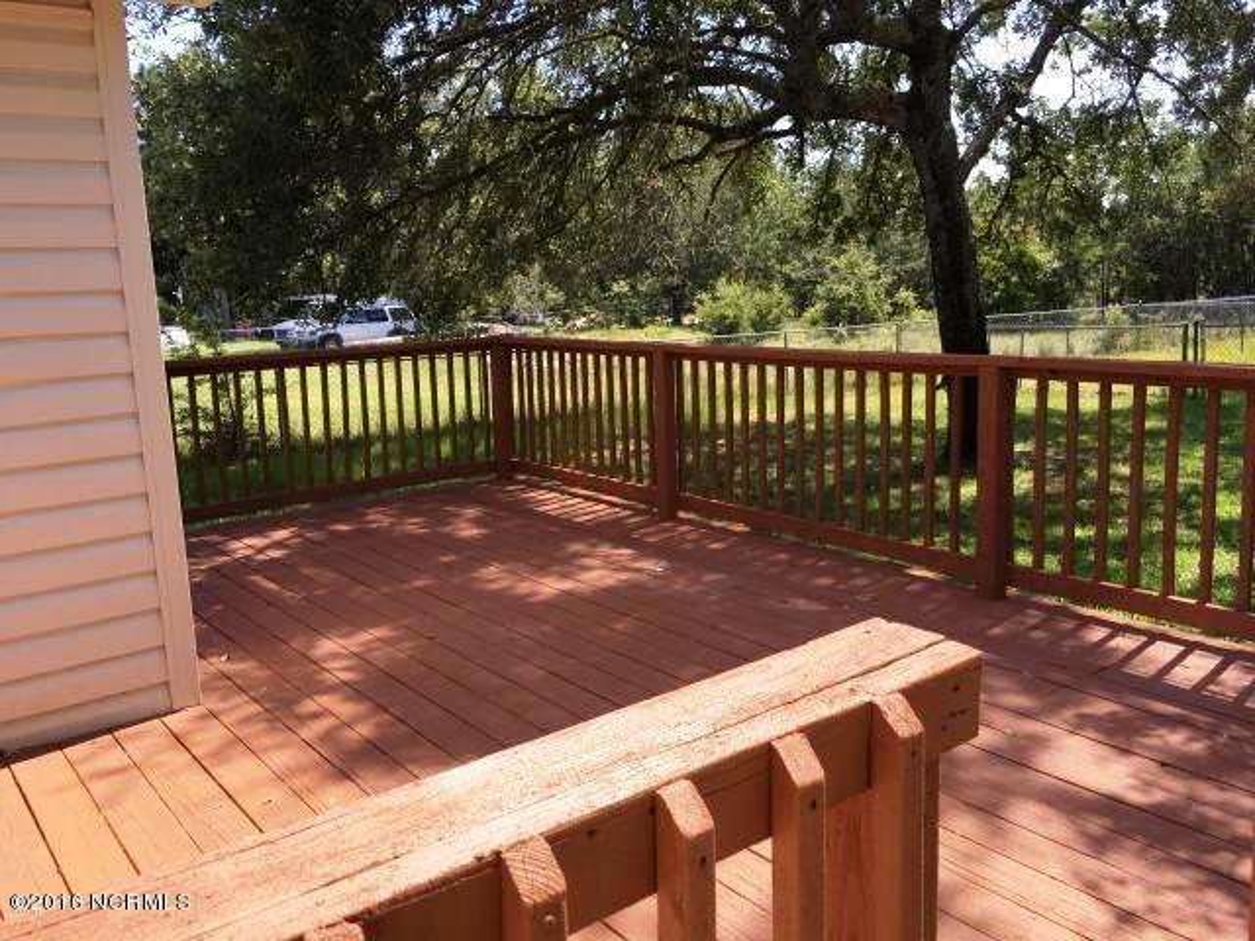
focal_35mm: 29
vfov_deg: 48.2
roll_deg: +2.1
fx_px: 1051
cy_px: 470
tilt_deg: -7.2
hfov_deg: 61.7
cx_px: 628
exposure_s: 1/615
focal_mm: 4.15
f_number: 2.2
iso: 25
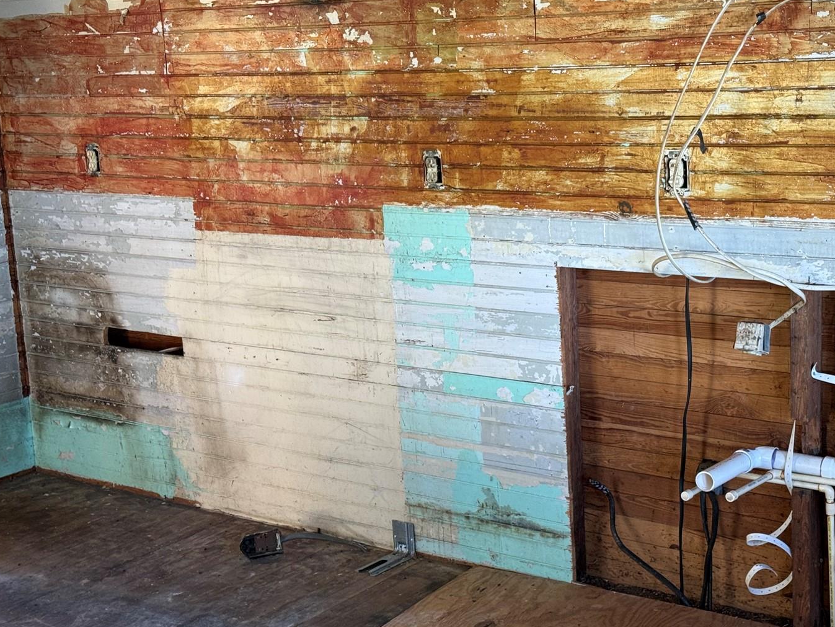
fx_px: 1375
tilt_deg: -9.3
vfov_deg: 25.7
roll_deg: +3.5
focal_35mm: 57
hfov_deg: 33.7
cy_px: 308
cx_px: 487
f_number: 1.78
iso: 160
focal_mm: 6.76
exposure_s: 1/60
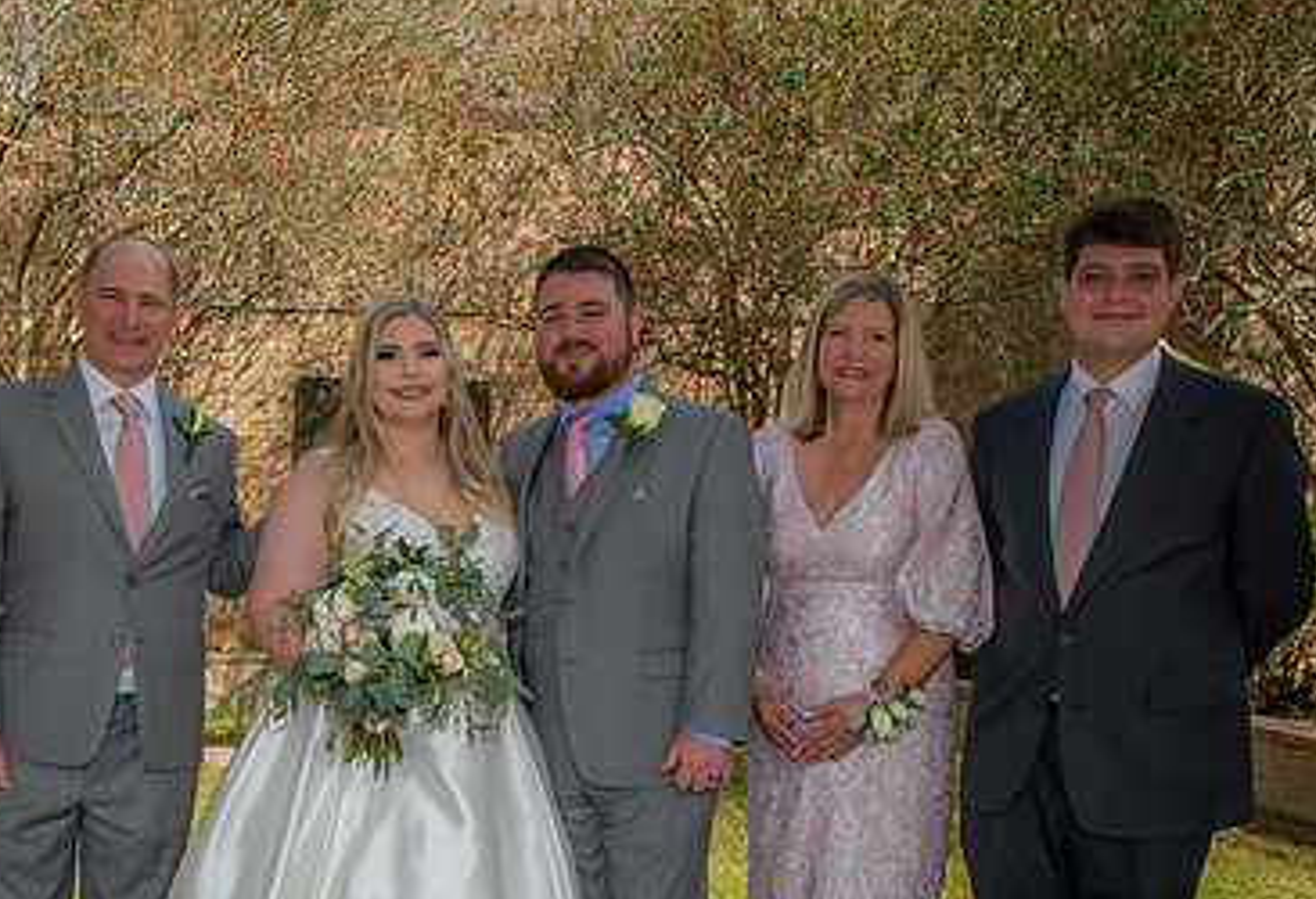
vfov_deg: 31.8
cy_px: 669
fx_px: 1547
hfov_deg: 45.7
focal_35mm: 42
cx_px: 495
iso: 125
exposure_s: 1/200
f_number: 7.1
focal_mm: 26
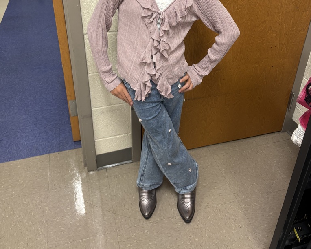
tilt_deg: -28.3
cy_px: 51
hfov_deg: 52.8
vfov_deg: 41.5
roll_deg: -0.5
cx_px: 155
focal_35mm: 34
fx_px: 313
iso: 125
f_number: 1.6
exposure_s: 1/60
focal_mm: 5.96
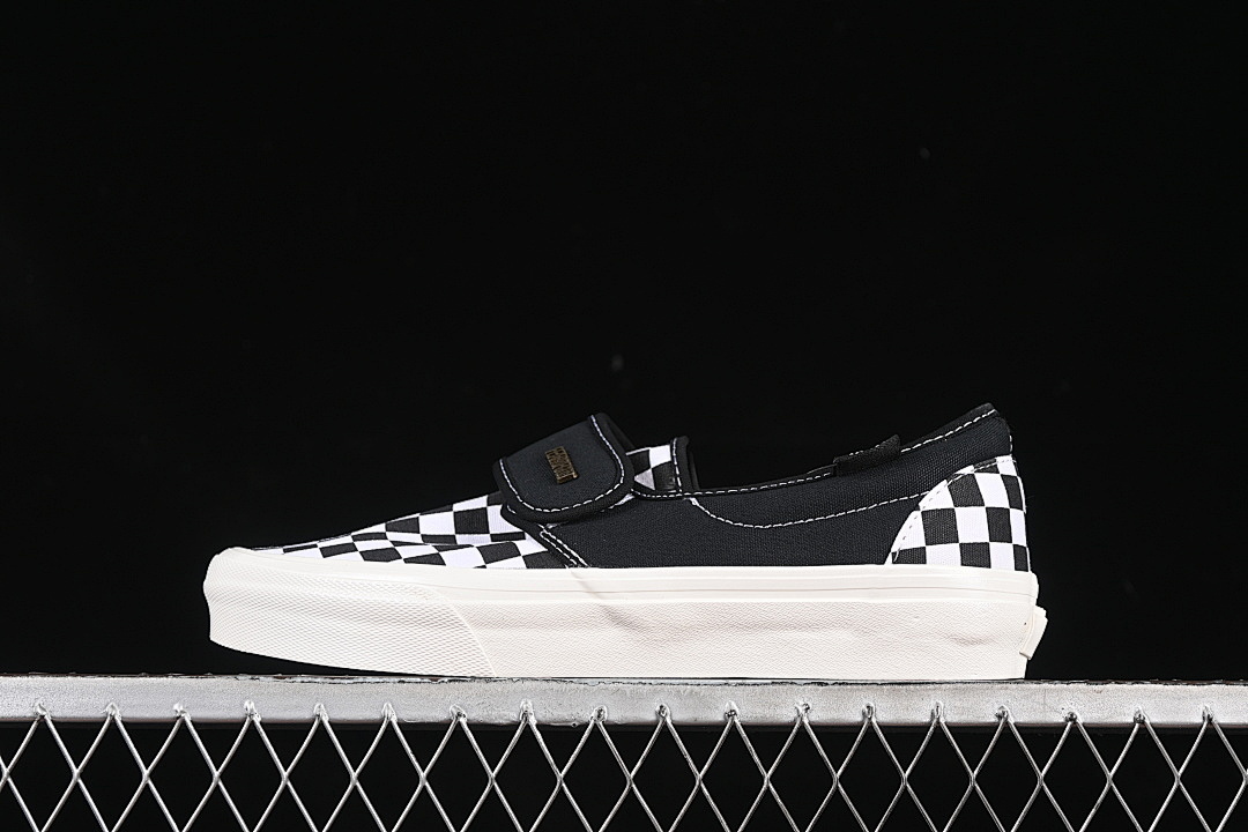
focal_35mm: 75
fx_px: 2600
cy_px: 416
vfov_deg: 18.2
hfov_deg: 27.0
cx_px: 624
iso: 160
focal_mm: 50
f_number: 6.3
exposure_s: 1/60
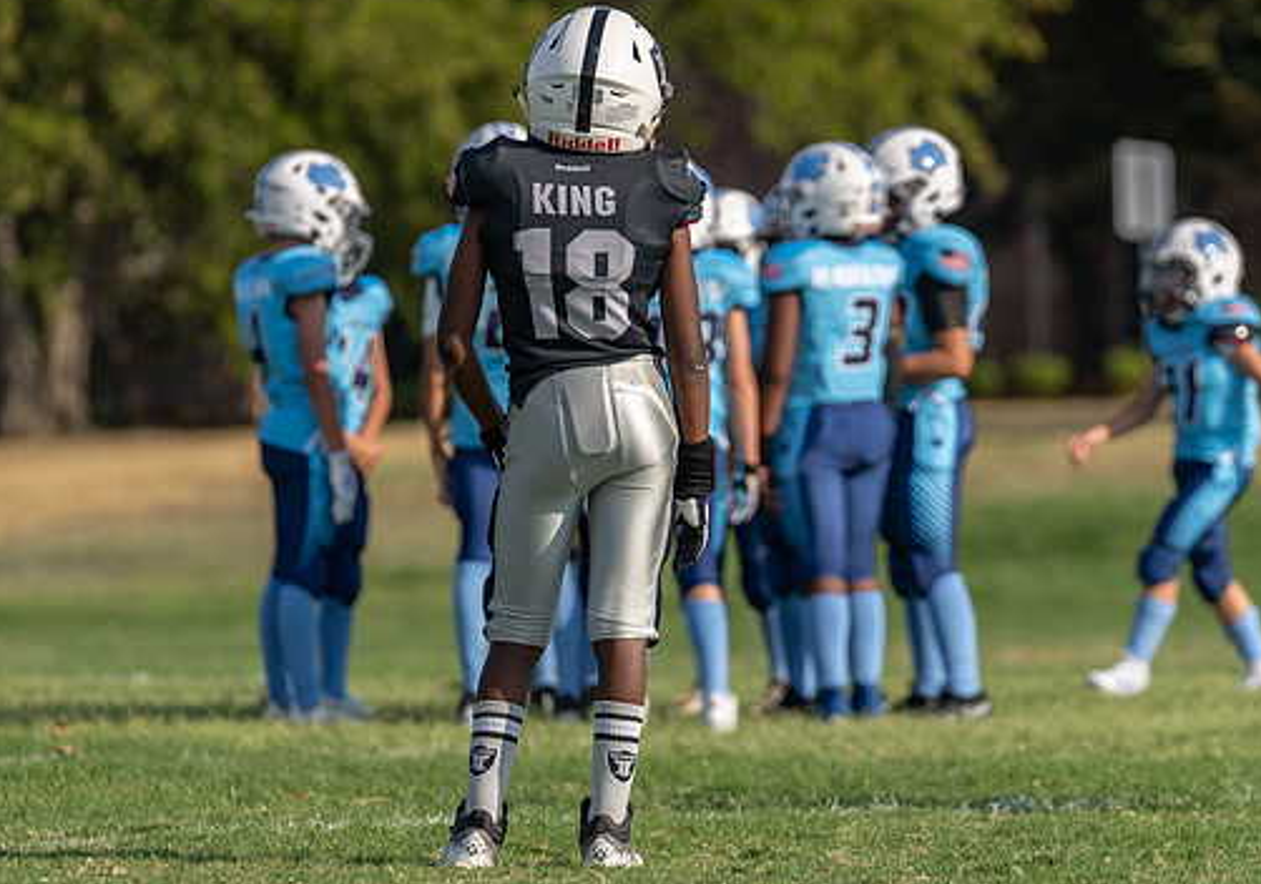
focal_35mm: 347
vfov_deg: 4.1
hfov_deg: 5.8
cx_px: 562
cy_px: 367
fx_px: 12351
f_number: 3.5
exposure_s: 1/1600
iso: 100
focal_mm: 200
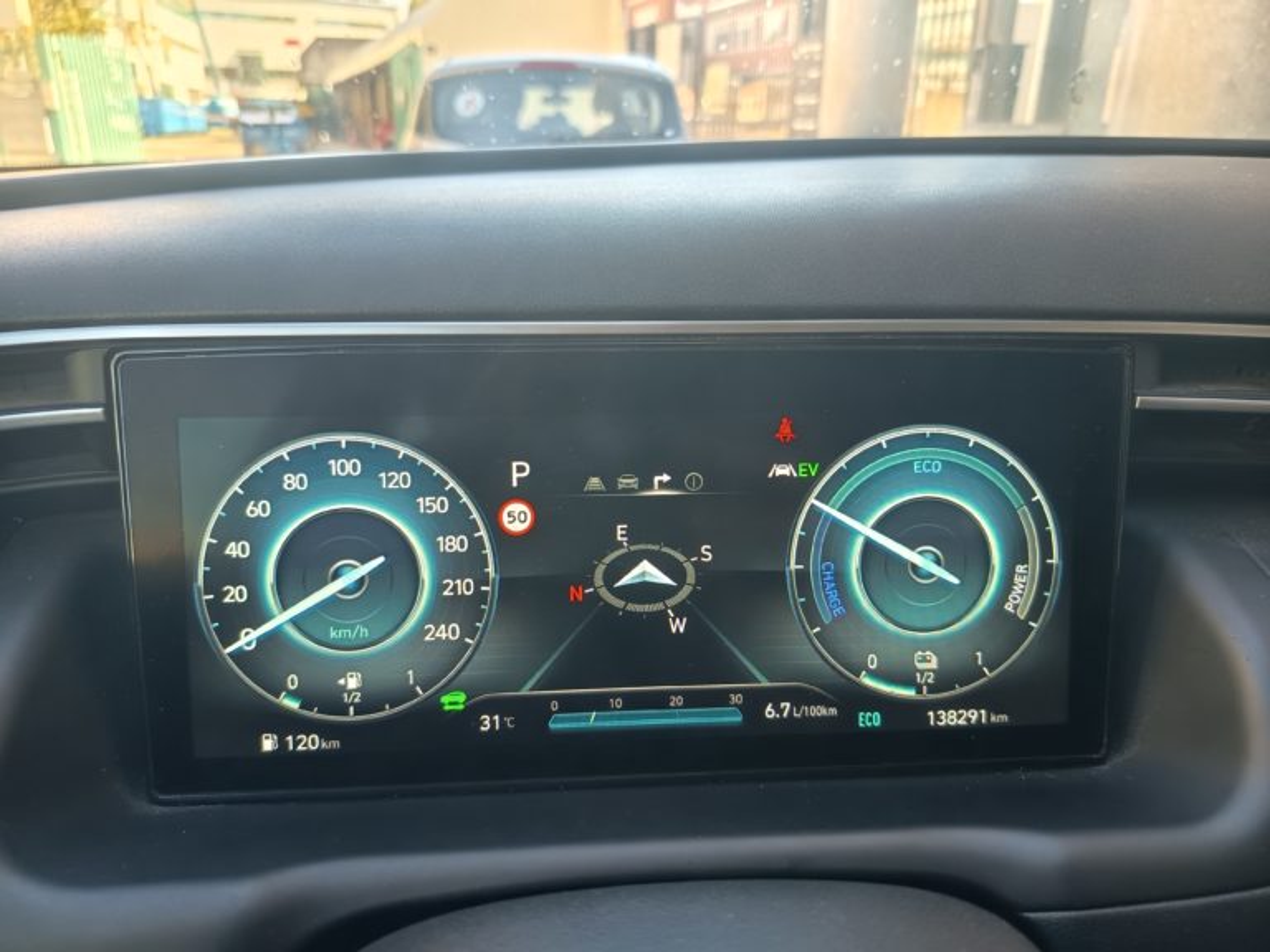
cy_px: 476
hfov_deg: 71.6
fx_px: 881
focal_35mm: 24
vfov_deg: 56.8
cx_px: 635
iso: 208
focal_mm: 5.27
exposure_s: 1/50
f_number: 1.7
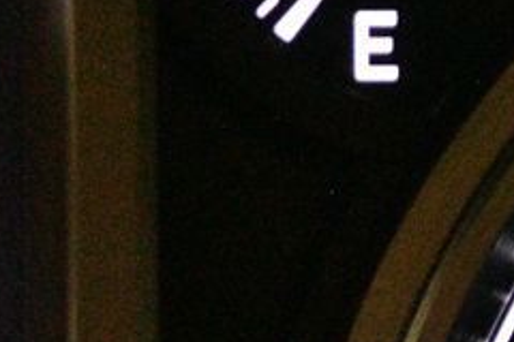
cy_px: 549
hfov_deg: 7.0
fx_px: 4083
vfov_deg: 4.8
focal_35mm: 286
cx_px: -445
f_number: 5.3
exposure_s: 1/40
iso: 12800
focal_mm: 45
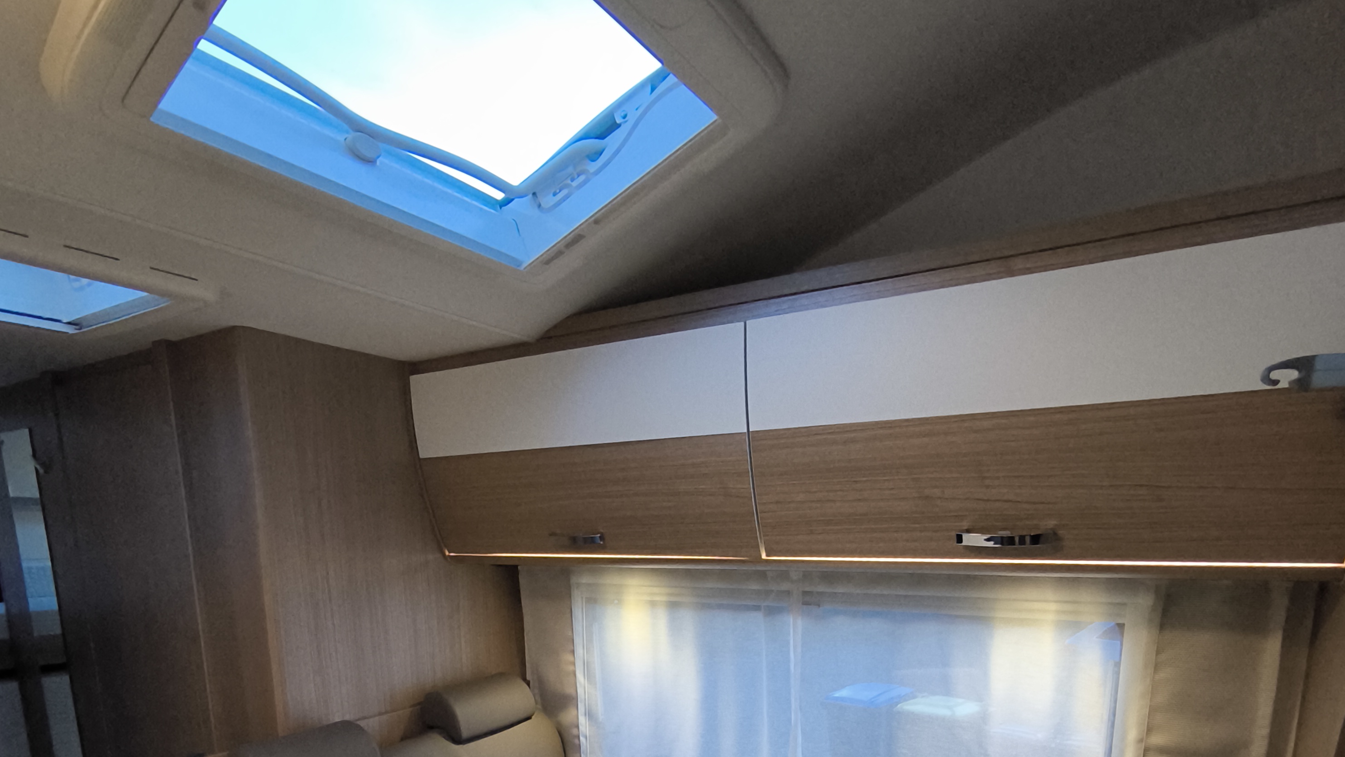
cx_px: 672
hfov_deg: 81.2
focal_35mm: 22
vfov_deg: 46.3
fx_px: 785
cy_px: 685
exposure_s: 1/50
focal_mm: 1.91
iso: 400
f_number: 2.2
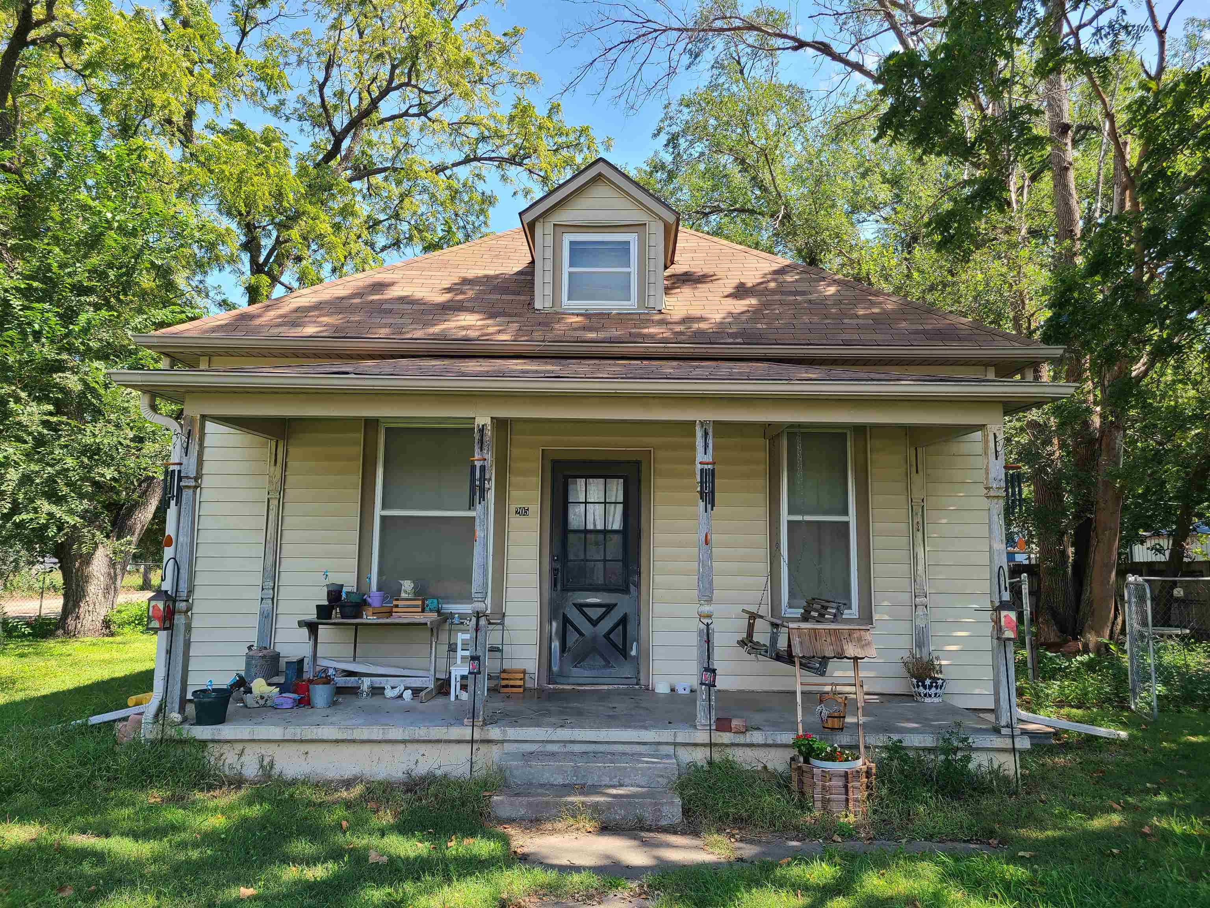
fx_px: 909
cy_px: 454
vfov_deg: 53.1
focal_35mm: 26
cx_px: 605
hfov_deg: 67.3
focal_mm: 5.4
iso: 40
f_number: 1.8
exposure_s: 1/638
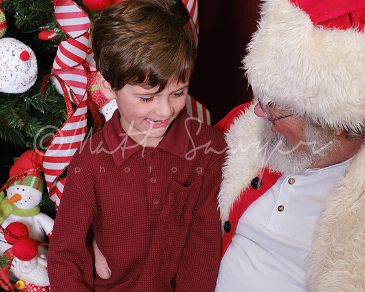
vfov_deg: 18.2
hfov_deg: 22.6
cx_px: 212
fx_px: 912
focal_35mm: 84
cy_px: 126
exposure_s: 1/125
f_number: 5.6
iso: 400
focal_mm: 44.1
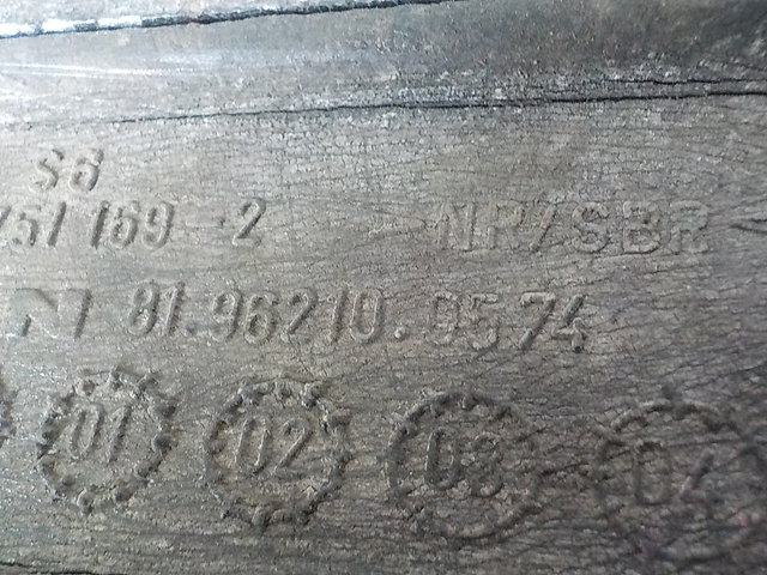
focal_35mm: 30
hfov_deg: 60.0
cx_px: 384
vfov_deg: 46.8
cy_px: 288
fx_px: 665
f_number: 3.3
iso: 800
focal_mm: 4.1
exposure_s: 1/13
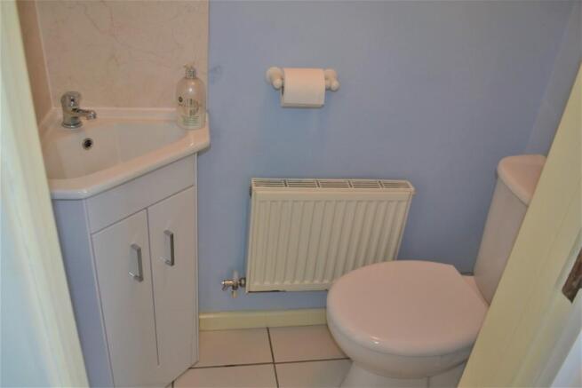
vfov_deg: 48.0
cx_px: 291
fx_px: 437
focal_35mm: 27
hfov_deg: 67.4
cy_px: 194
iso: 200
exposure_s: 1/60
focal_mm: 18
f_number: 3.5
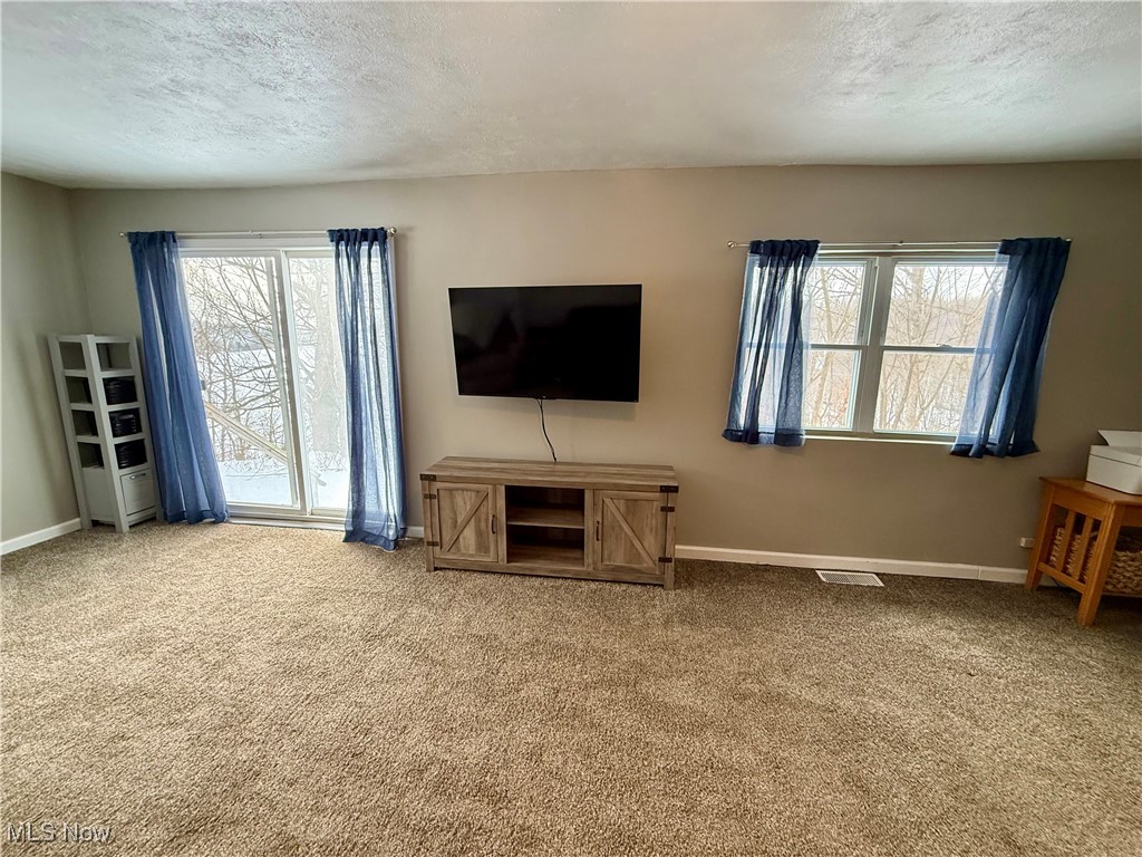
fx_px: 462
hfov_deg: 102.1
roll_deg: -0.1
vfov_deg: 85.7
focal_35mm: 14
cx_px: 571
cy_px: 428
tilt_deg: -9.8
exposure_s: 1/120
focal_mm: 2.22
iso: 320
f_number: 2.2
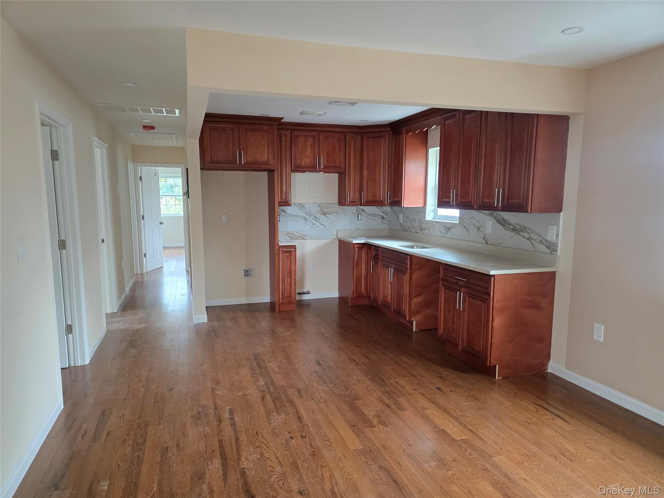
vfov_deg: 58.9
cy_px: 249
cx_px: 332
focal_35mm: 23
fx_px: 441
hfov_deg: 73.9
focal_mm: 6.3
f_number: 1.7
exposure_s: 1/120
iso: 1000
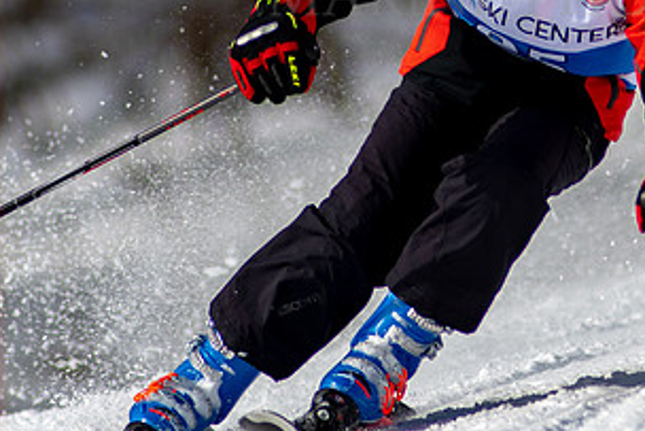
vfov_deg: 1.3
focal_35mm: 1099
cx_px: 567
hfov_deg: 1.9
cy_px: -48
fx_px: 19699
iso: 100
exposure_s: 1/6400
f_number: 2.8
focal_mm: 300
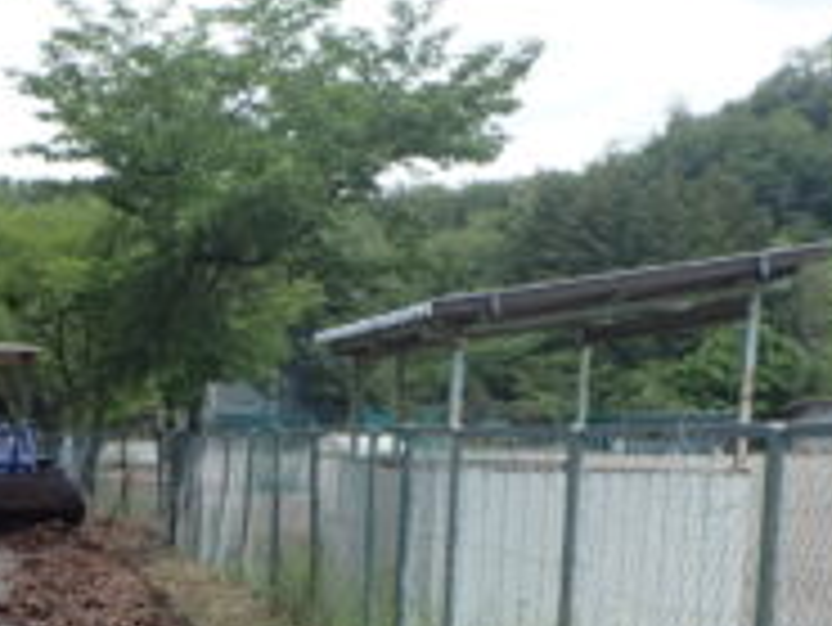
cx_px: -54
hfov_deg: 22.9
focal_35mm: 81
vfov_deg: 17.0
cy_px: 838
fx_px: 1948
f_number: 2.8
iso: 100
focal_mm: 4.5
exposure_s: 1/640
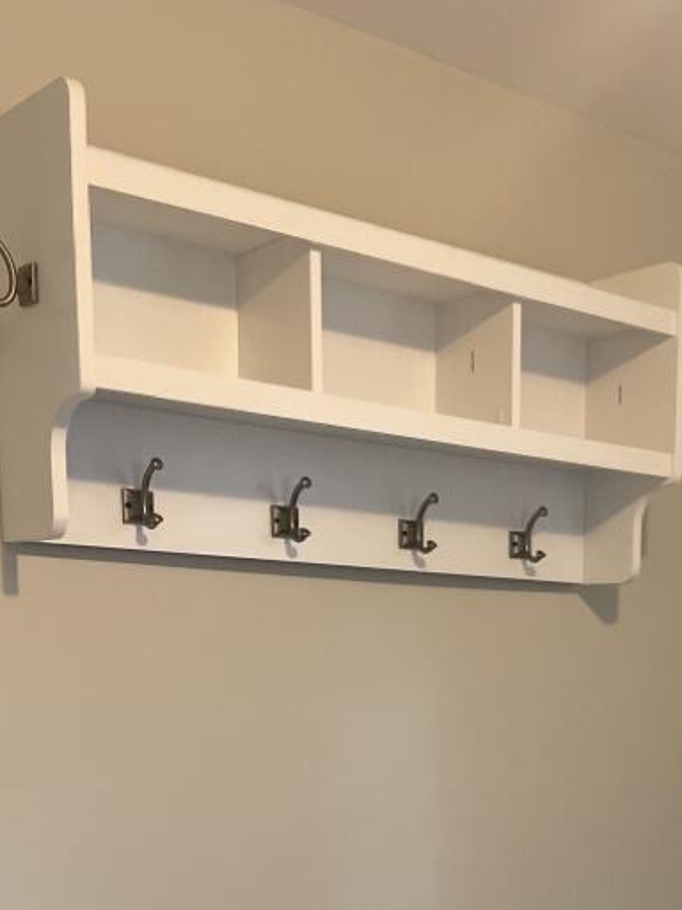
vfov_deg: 33.8
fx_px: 1366
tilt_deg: -9.5
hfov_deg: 27.2
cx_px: 593
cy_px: 901
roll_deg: -1.0
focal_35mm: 52
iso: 400
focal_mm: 4.2
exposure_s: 1/60
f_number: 1.6
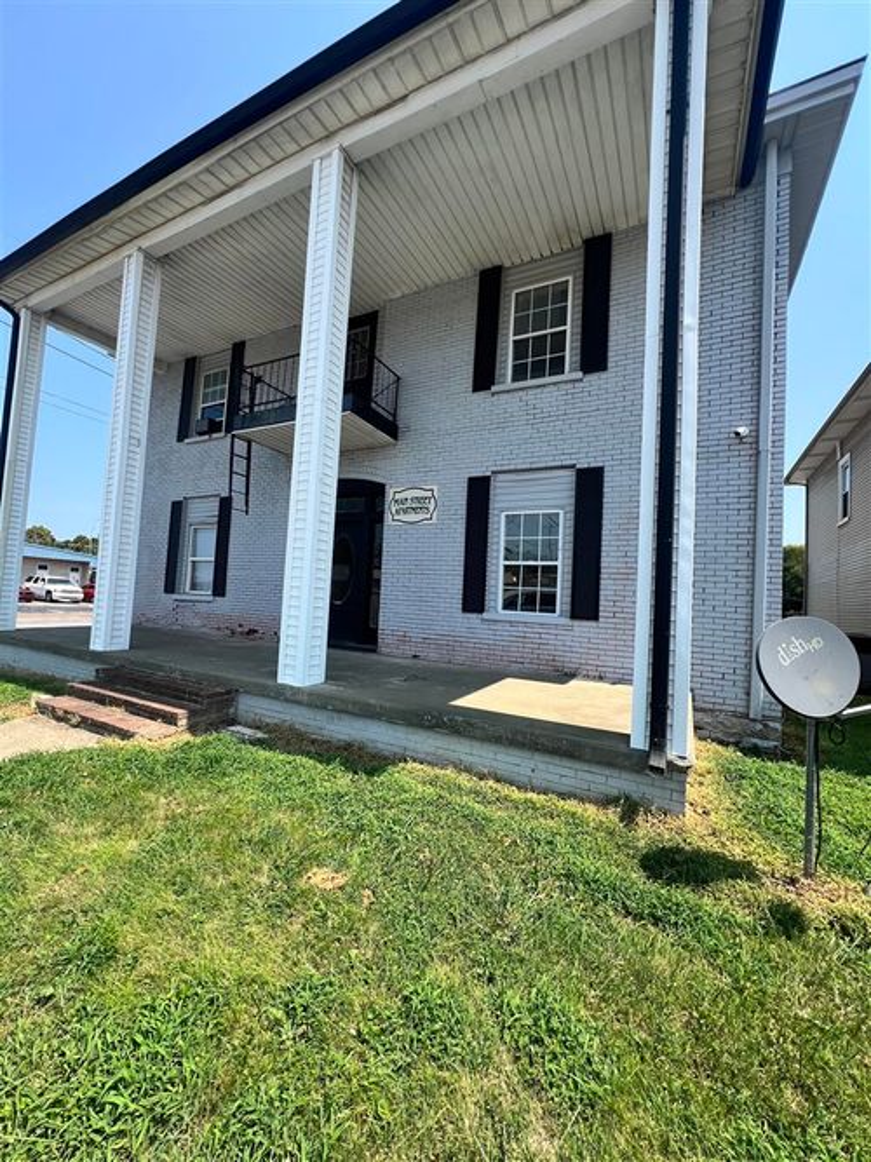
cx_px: 436
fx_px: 436
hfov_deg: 89.9
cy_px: 581
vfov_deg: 106.2
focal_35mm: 13
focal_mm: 1.57
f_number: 1.8
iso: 32
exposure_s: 1/853
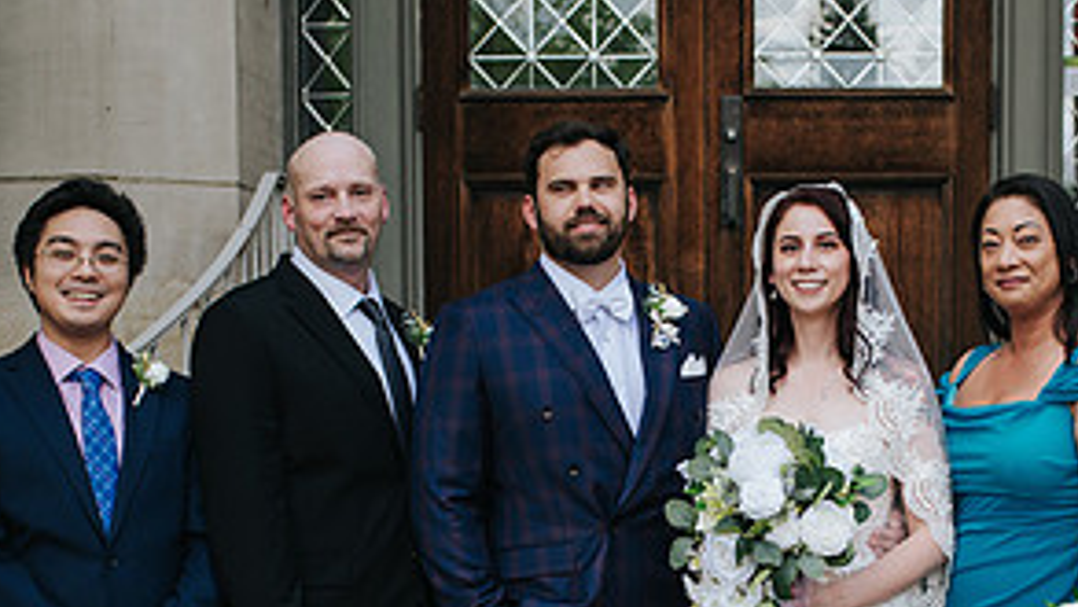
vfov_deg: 14.6
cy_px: 652
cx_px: 640
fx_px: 2316
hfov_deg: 26.2
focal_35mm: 81
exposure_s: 1/500
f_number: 3.5
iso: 220
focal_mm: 35
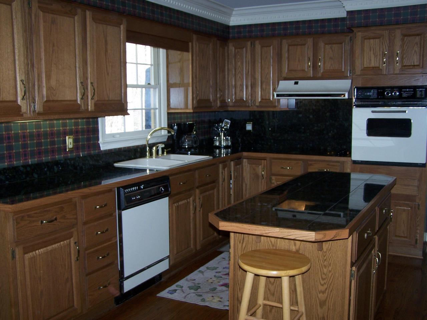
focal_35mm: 38
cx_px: 214
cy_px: 160
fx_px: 469
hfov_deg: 49.0
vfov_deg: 37.7
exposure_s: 1/60
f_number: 2.8
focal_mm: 6.3
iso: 80
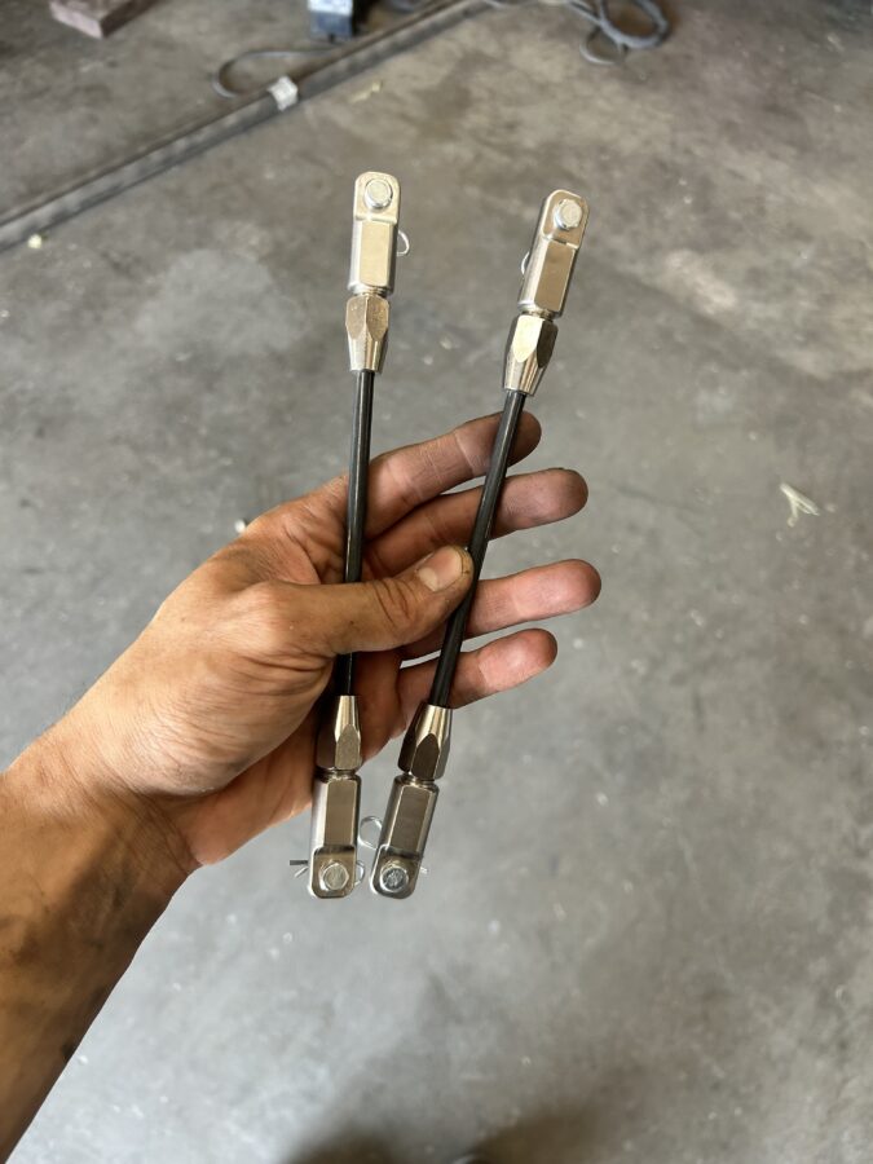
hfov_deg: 53.1
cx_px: 436
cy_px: 582
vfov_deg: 67.3
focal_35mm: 26
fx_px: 874
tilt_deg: -59.9
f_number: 1.5
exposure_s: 1/120
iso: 125
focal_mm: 5.7
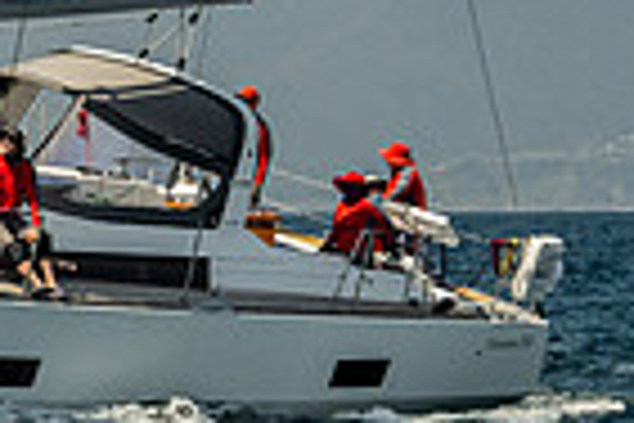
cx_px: -423
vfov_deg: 2.7
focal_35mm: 501
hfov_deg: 4.1
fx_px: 8822
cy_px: -188
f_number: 6
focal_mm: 77
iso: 320
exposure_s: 1/1600
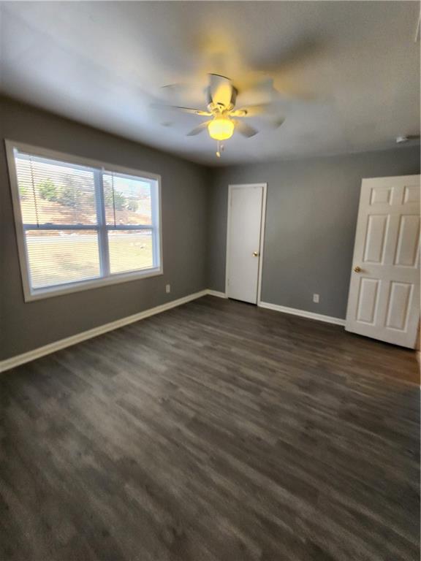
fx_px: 211
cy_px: 280
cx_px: 210
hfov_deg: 89.9
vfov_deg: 106.2
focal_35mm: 13
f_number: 2.2
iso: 125
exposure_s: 1/60
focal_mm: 2.2
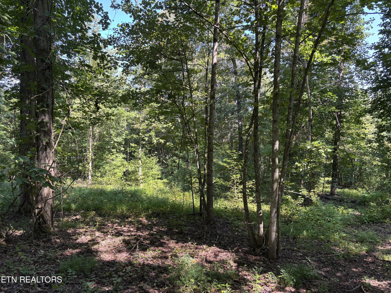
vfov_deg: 53.1
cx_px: 196
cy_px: 146
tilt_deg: -3.9
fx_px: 294
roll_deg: +0.9
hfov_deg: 67.3
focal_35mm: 26
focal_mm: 5.96
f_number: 1.6
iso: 32
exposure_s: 1/133
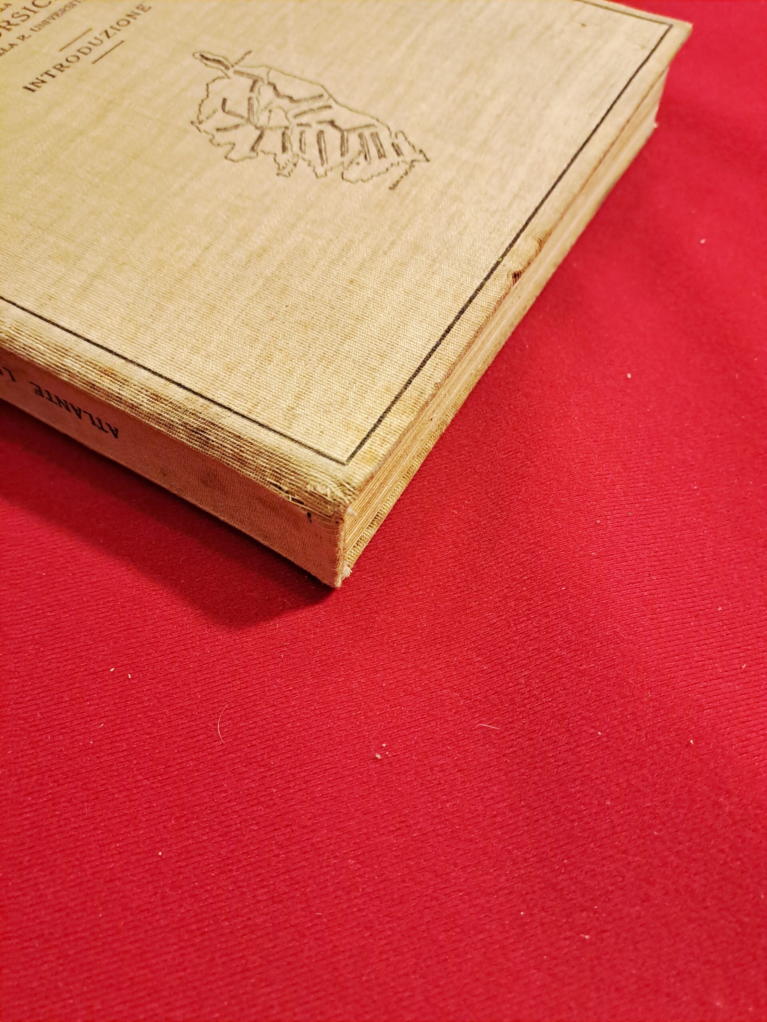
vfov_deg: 69.4
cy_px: 511
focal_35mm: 25
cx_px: 384
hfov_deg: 54.9
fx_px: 739
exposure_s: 1/25
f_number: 1.8
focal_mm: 4.65
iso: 400
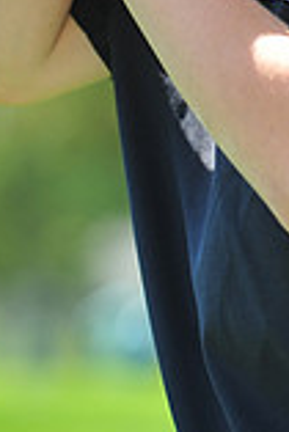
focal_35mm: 479
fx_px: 5755
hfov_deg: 2.9
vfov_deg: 4.3
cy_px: -204
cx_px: 339
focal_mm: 130
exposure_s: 1/640
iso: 200
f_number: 4
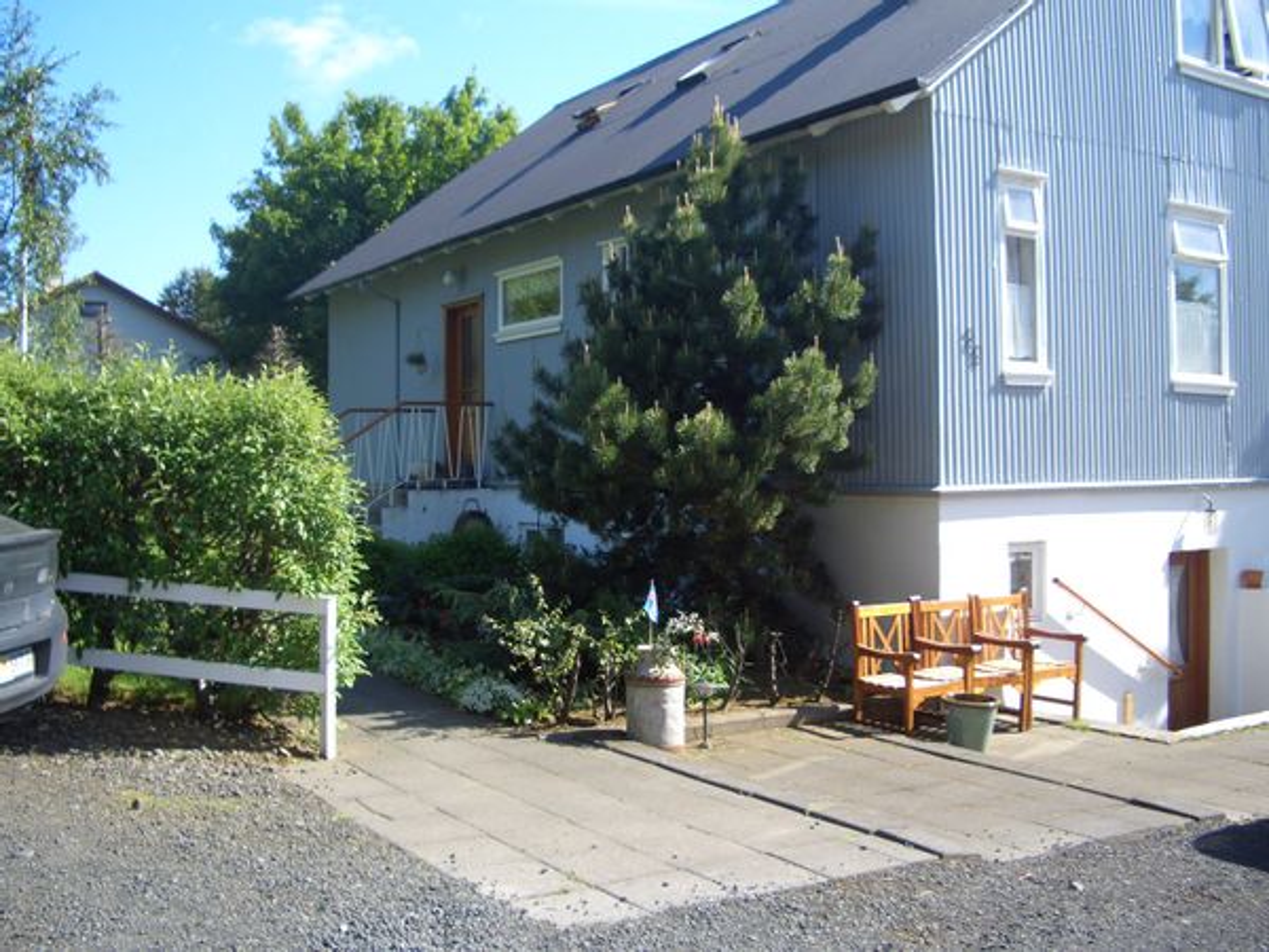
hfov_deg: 52.6
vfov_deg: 40.7
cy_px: 476
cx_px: 634
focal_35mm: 35
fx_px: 1283
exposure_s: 1/320
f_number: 2.6
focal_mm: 5.8
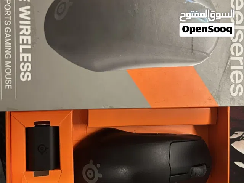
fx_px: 183
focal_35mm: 26
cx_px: 122
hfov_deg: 67.3
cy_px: 92
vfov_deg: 53.1
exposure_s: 1/60
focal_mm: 5.7
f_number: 1.5
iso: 500
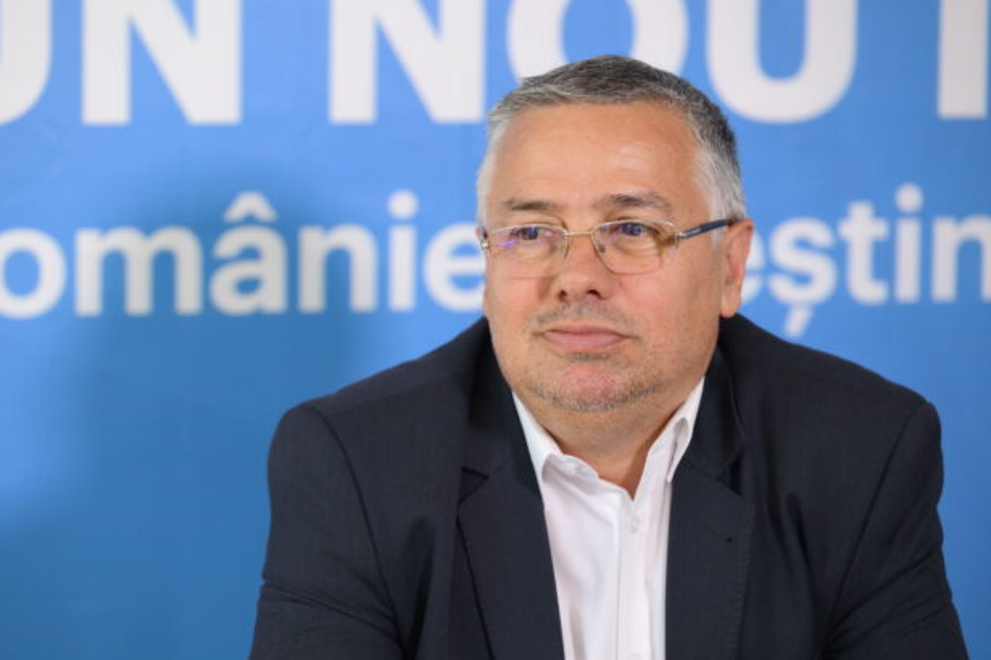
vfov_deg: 7.6
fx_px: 4982
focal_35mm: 181
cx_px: 442
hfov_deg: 11.4
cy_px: 343
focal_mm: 160
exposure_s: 1/320
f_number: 3.5
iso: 1250
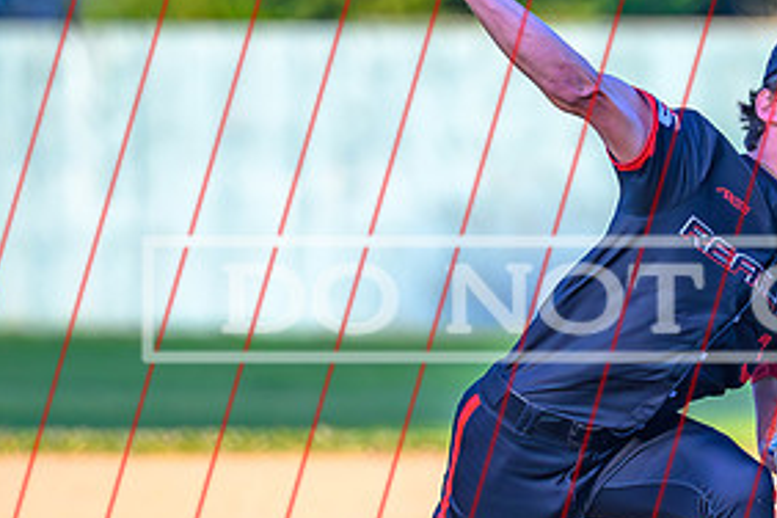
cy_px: 180
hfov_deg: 3.1
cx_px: 634
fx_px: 14265
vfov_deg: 2.1
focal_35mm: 661
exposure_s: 1/3200
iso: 900
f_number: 2.8
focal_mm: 200
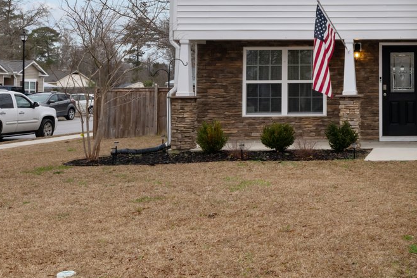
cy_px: 6
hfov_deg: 31.9
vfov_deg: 23.3
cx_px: 449
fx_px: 649
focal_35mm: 56
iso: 400
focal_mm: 18
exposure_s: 1/100
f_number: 9
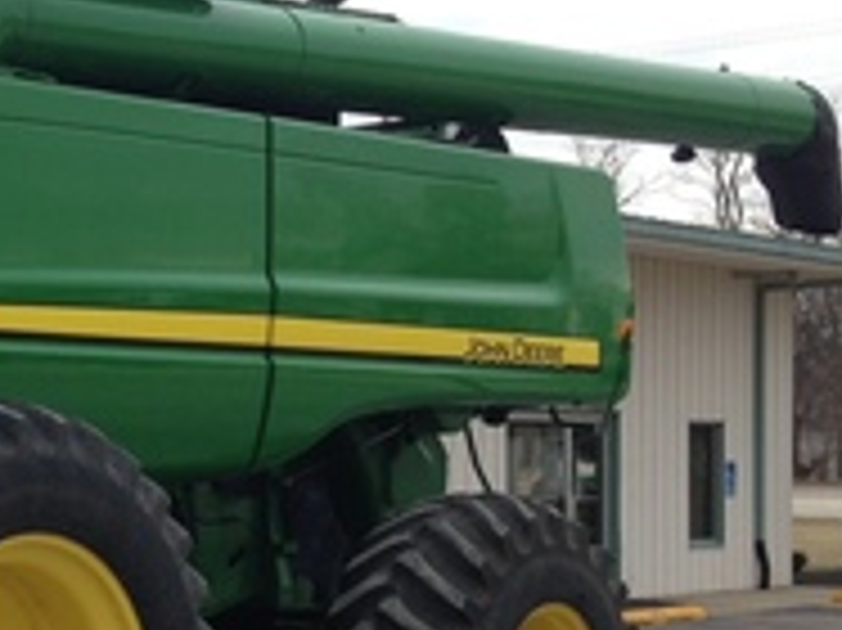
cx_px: -194
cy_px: 428
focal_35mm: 96
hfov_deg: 19.2
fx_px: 2334
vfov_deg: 15.3
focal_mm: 4.13
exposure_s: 1/222
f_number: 2.4
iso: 50
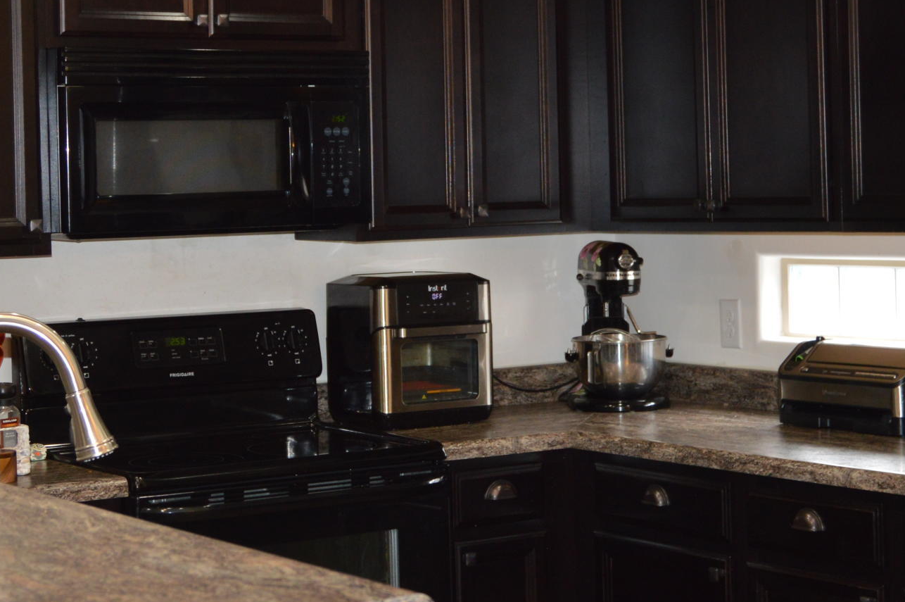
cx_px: 453
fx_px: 2110
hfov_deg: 24.2
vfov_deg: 16.2
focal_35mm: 84
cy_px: 193
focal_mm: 24
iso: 400
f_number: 3.8
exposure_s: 1/60
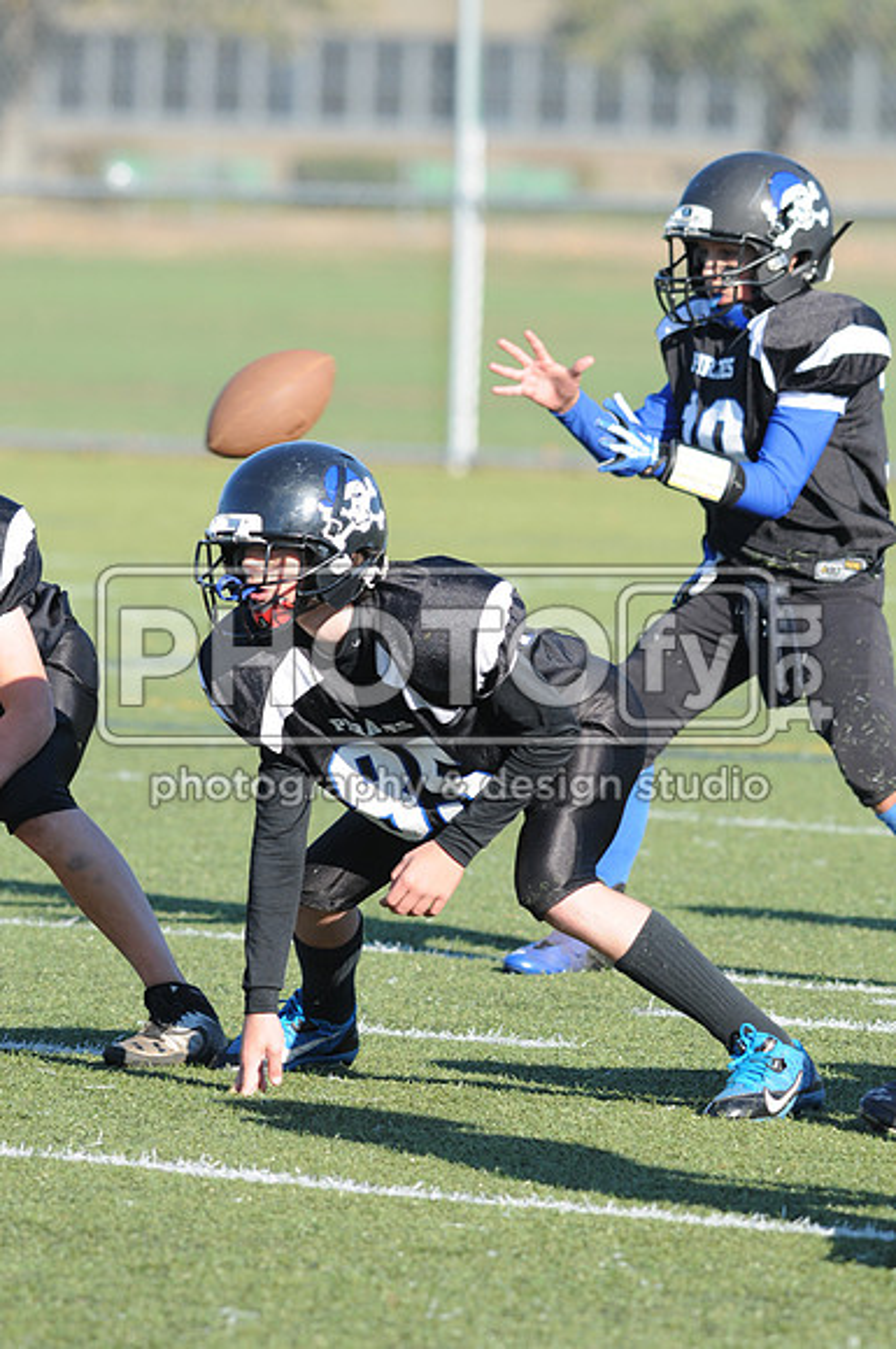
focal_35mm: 450
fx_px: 16849
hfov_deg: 3.0
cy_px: 674
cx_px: 448
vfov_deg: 4.6
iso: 200
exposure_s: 1/500
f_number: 5.6
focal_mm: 300
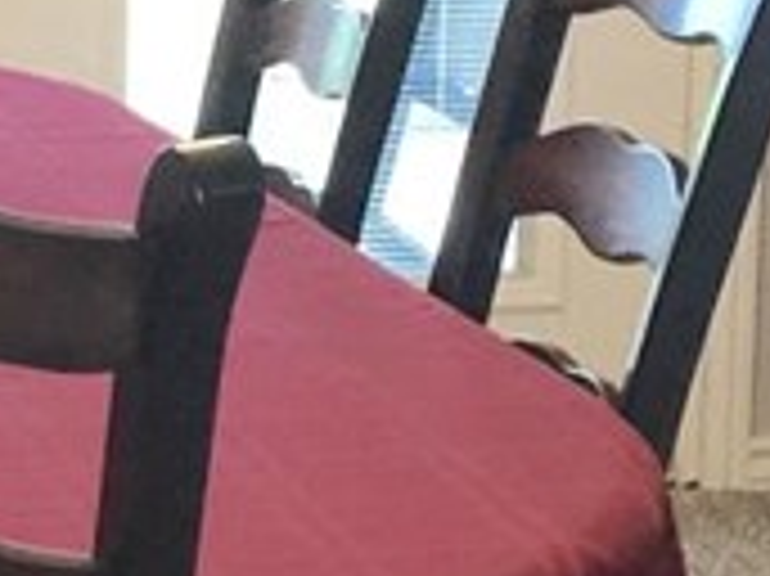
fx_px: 3868
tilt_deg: -11.5
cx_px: -113
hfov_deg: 11.2
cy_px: 184
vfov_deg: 8.5
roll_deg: -1.1
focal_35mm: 174
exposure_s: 1/15
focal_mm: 4.15
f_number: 2.2
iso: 100
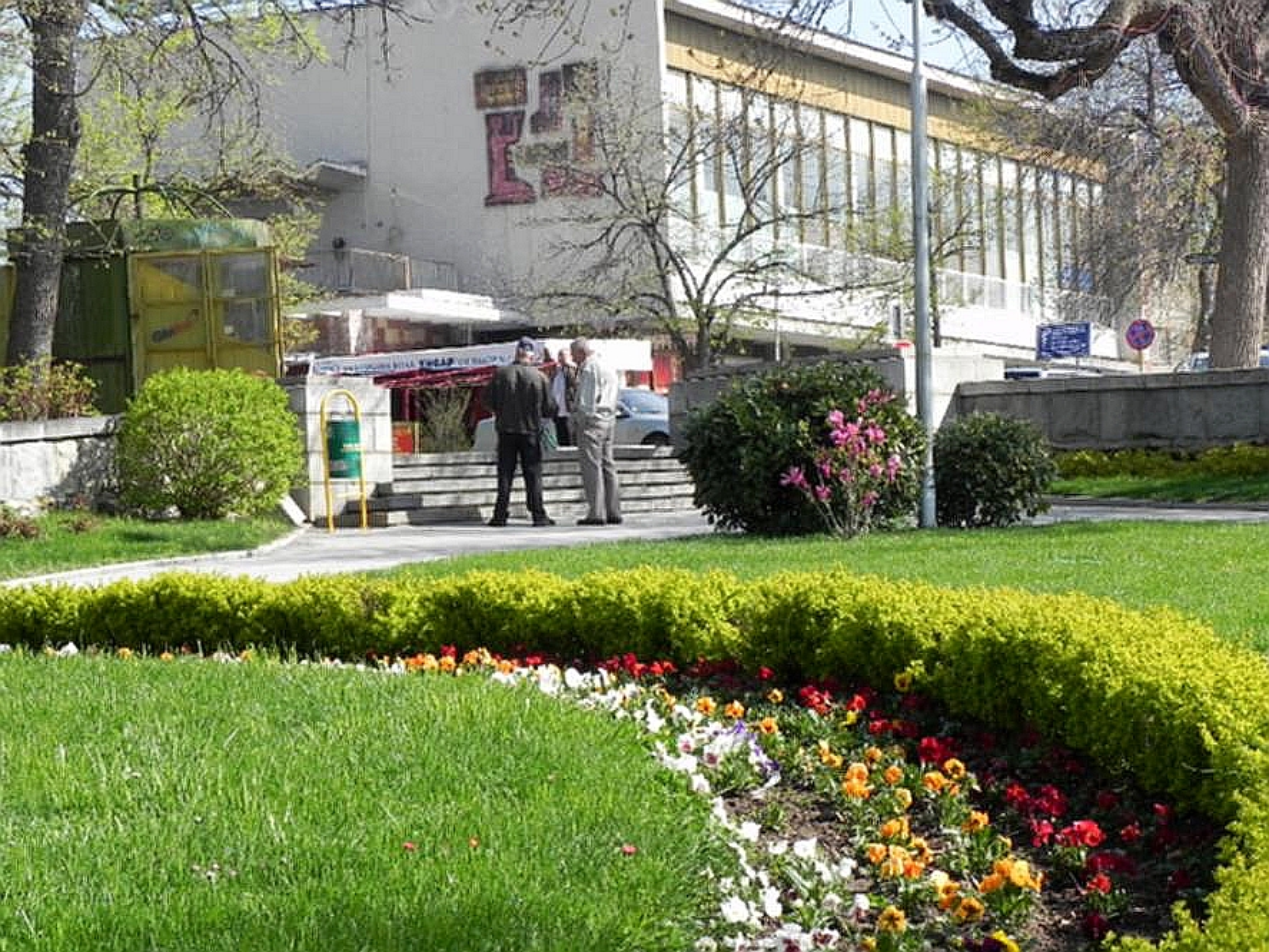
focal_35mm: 95
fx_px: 3482
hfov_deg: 20.7
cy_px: 476
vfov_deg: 15.6
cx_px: 634
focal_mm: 16.9
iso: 160
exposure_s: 1/400
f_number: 5
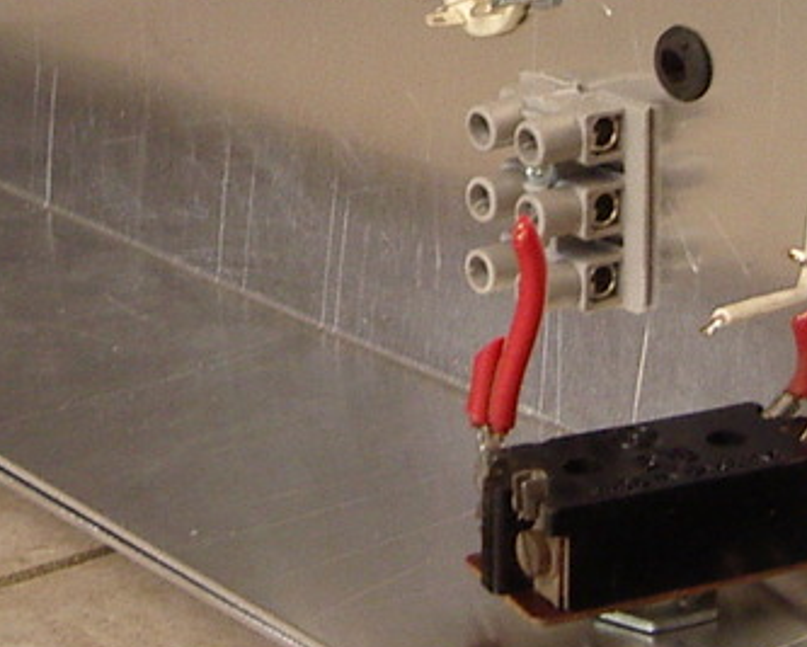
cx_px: 286
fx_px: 2725
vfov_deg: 13.1
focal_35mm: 114
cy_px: -191
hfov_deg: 16.8
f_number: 2.6
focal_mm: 5.8
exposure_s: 1/40
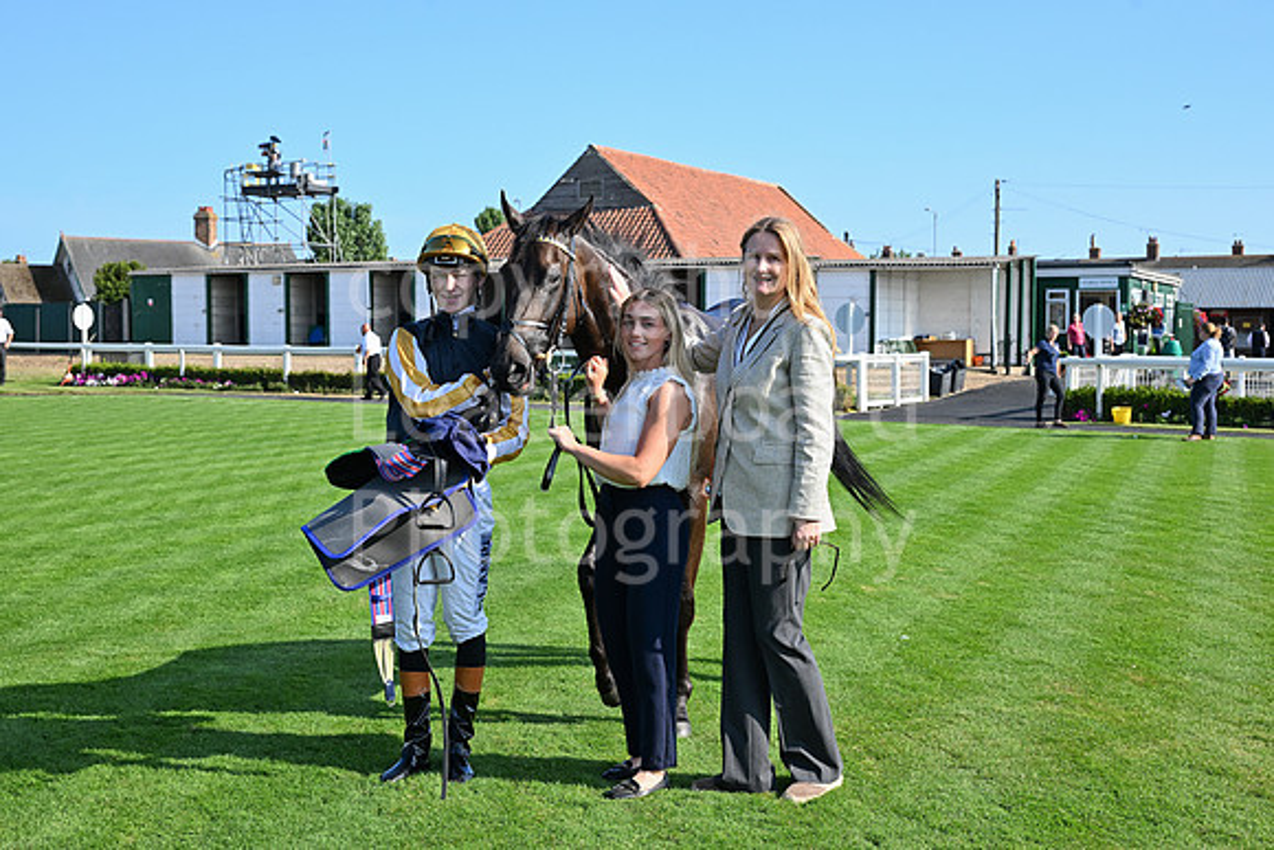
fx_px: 1557
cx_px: 637
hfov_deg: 44.5
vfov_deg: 30.5
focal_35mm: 44
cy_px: 425
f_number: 6.3
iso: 500
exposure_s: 1/1250
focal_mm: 44
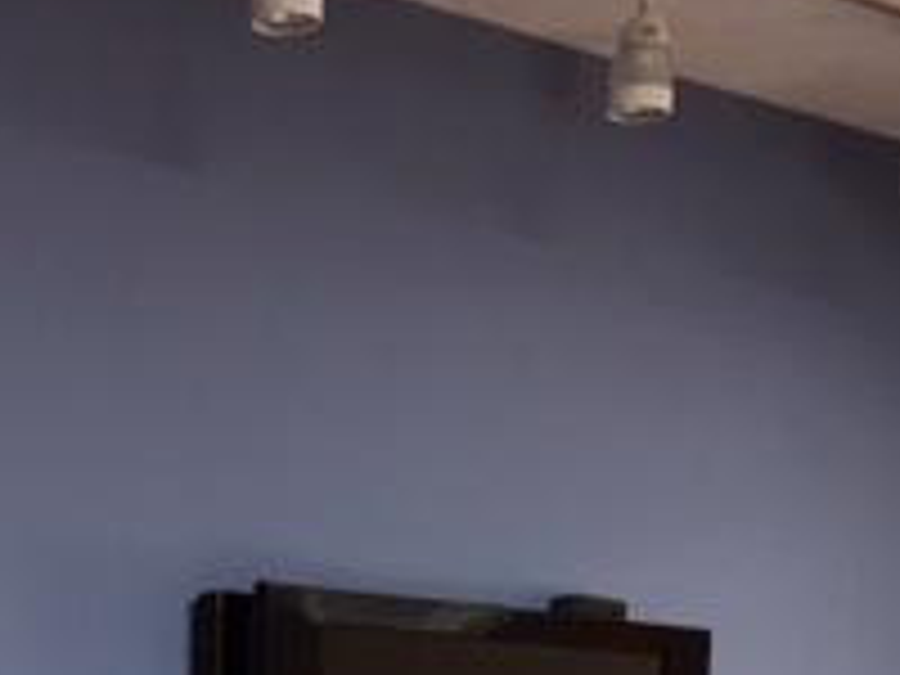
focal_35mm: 93
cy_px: 1026
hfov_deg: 20.7
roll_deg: -0.3
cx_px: 108
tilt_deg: -3.9
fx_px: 2418
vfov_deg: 14.7
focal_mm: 4.15
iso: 40
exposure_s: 1/30
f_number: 2.2
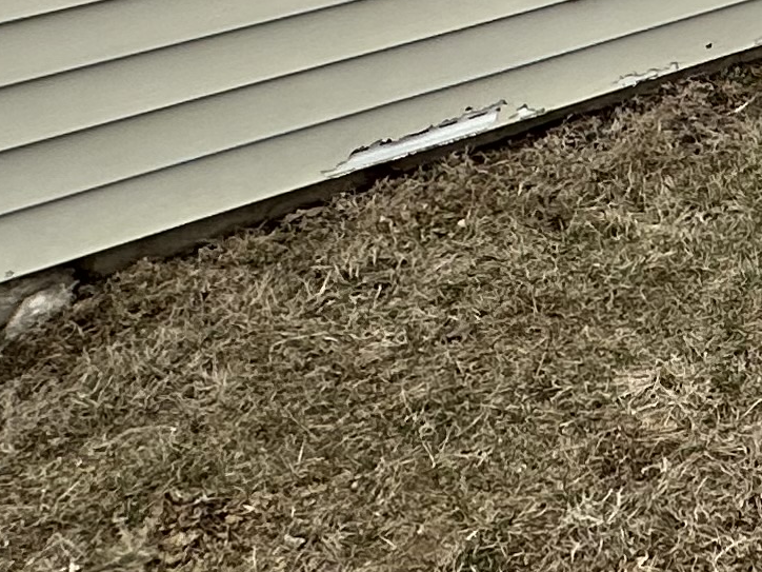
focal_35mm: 78
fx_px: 1717
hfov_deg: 20.2
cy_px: -611
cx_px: 1250
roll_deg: +1.0
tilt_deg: +0.0
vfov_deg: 15.0
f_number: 2.2
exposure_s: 1/572
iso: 40
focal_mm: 2.22
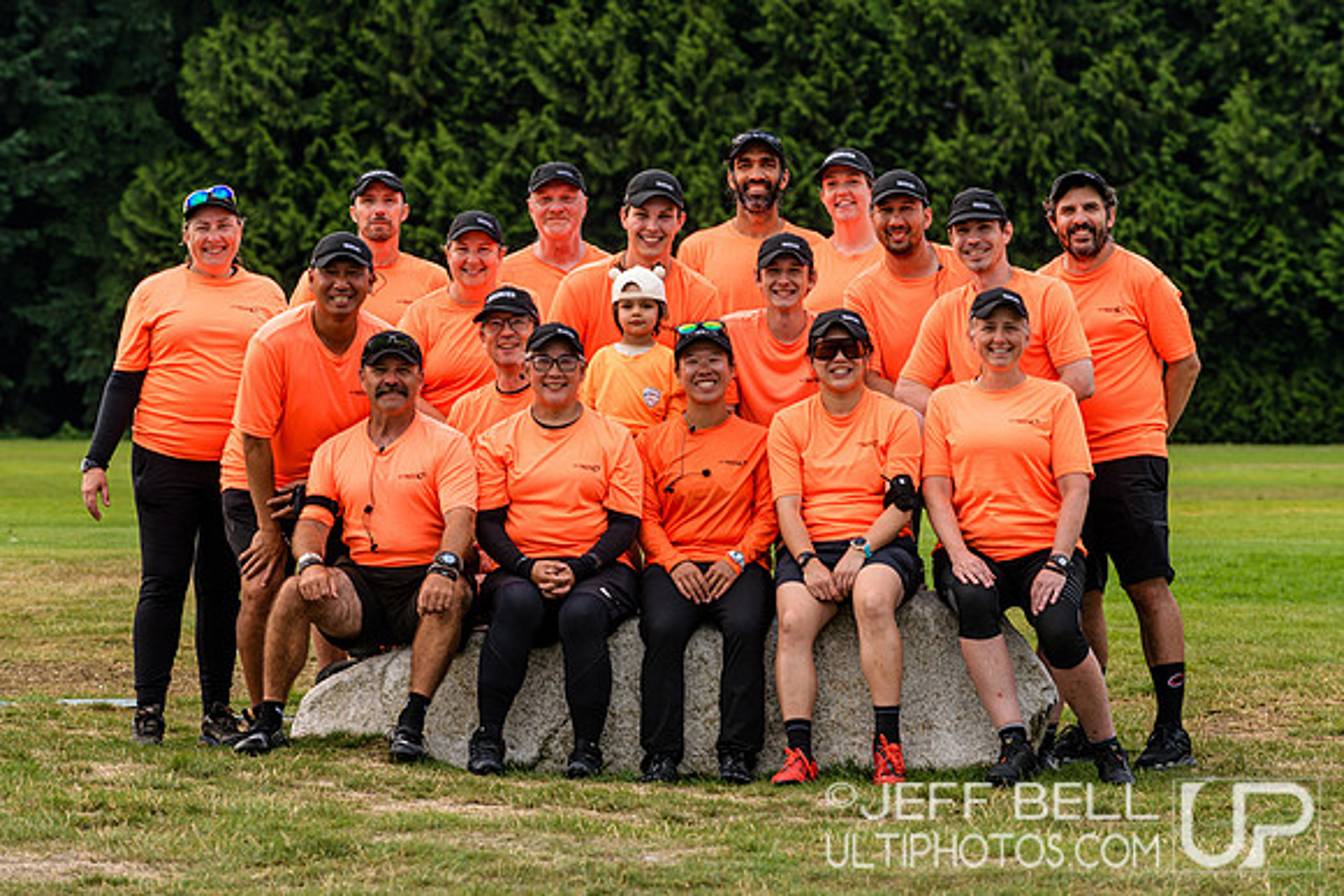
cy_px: 419
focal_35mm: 192
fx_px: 7162
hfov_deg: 10.7
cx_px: 672
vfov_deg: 7.2
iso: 250
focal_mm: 180
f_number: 8
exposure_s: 1/250
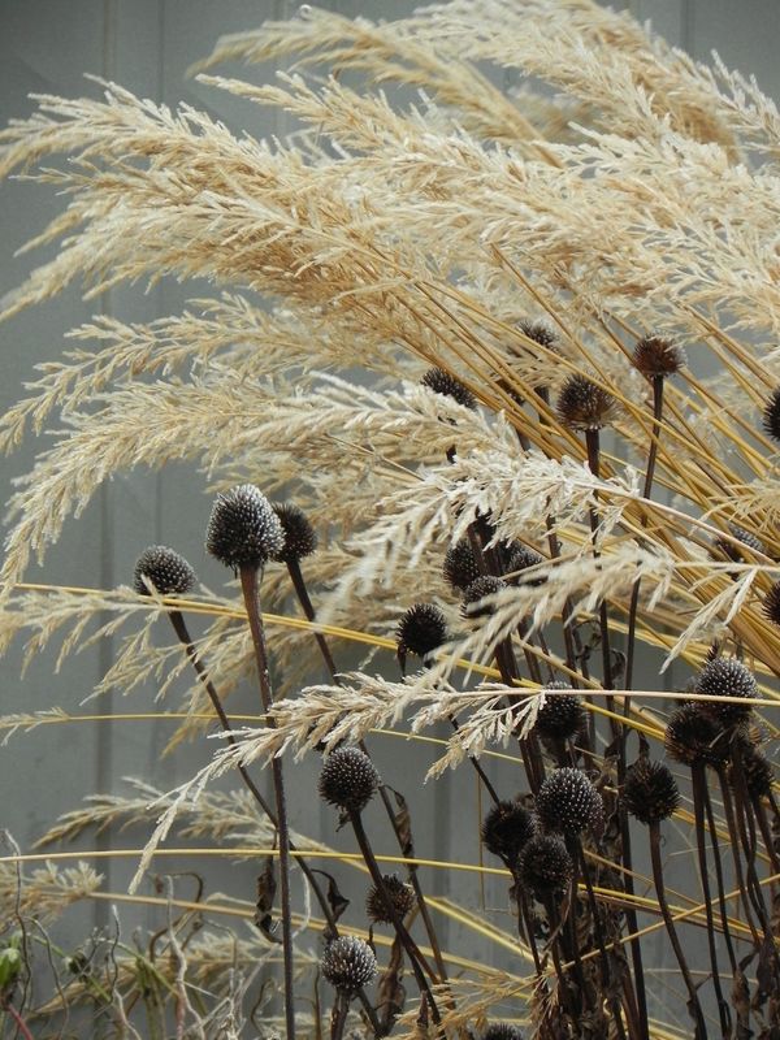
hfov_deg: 4.4
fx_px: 10125
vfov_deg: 5.9
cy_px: 520
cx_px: 390
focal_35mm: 337
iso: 160
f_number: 5.6
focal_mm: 59.9
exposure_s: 1/50
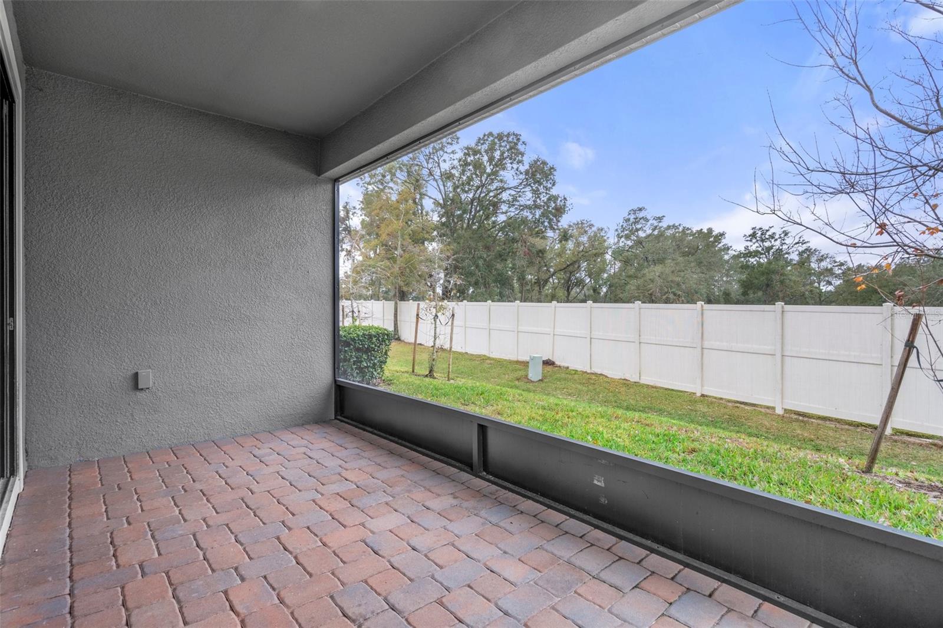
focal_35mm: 17
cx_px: 472
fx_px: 445
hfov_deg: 93.3
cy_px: 314
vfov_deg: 70.4
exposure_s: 1/60
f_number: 8
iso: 320
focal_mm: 17
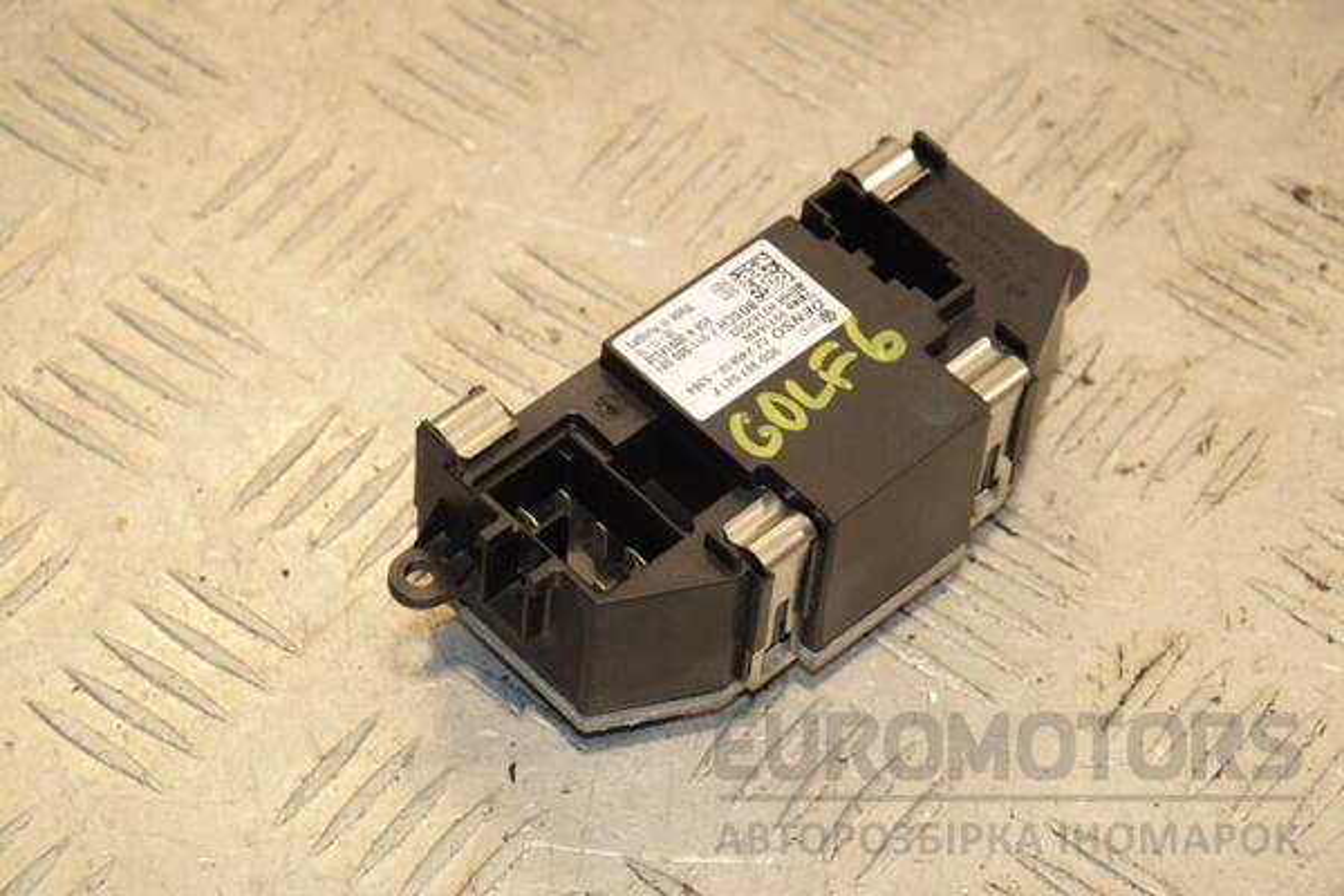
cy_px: 448
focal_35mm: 128
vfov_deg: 10.8
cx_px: 672
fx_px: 4760
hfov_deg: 16.1
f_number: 8
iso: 800
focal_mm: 85
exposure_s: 1/200
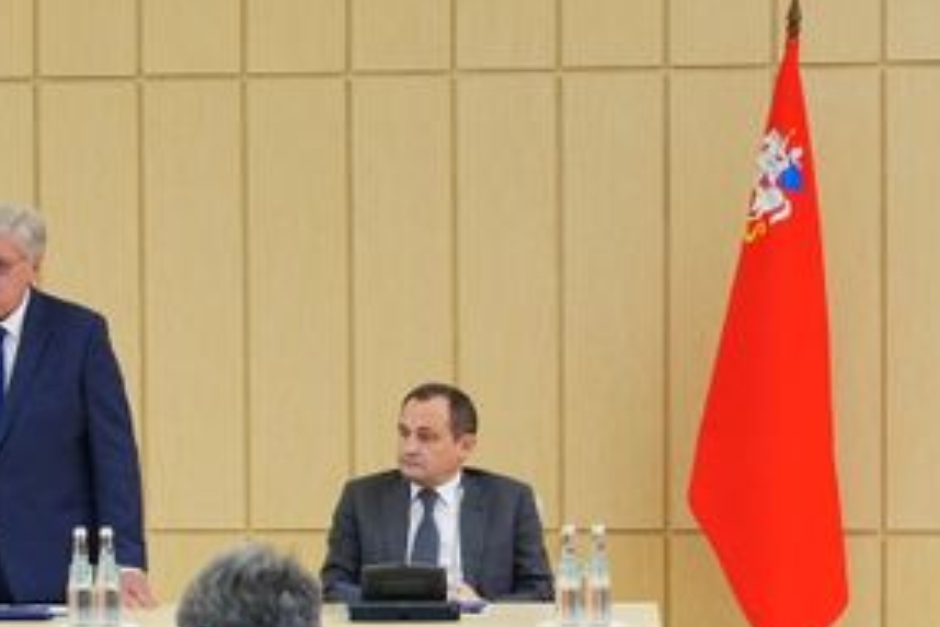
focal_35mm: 171
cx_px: -25
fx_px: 4467
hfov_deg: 11.9
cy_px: 545
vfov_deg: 8.0
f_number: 5
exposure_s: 1/30
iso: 800
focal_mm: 70
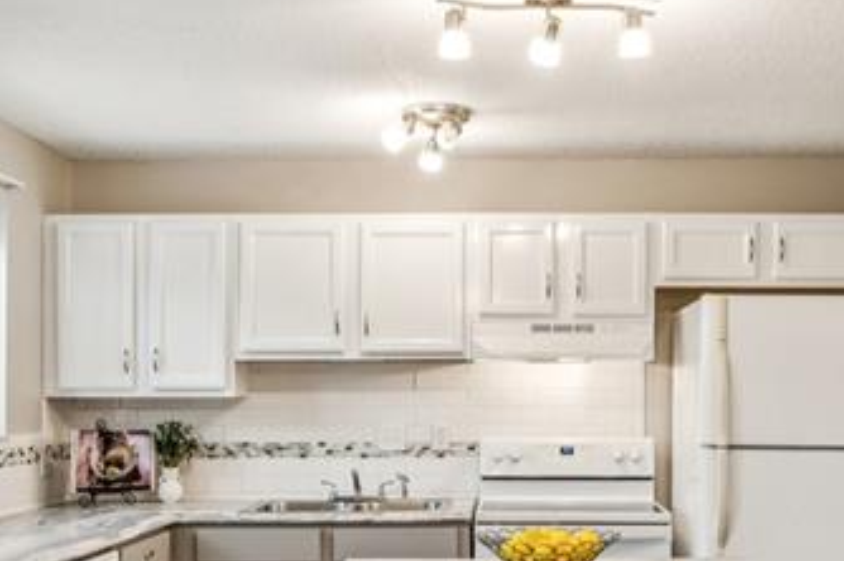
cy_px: 417
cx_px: 483
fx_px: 1142
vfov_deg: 27.2
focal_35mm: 49
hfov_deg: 40.5
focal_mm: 15.9
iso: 320
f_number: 13
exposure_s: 1/3.33
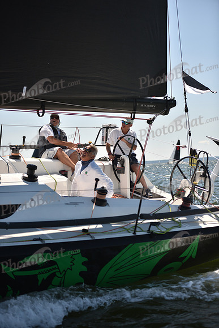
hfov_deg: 19.5
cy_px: 164
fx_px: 638
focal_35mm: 70
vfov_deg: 28.8
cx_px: 110
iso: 250
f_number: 2.8
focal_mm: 70
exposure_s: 1/1600
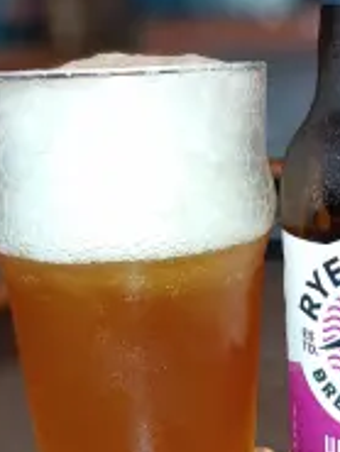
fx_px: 706
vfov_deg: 35.3
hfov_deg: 26.8
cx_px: 249
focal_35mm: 54
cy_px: 166
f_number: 1.7
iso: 400
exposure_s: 1/33.3
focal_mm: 4.71
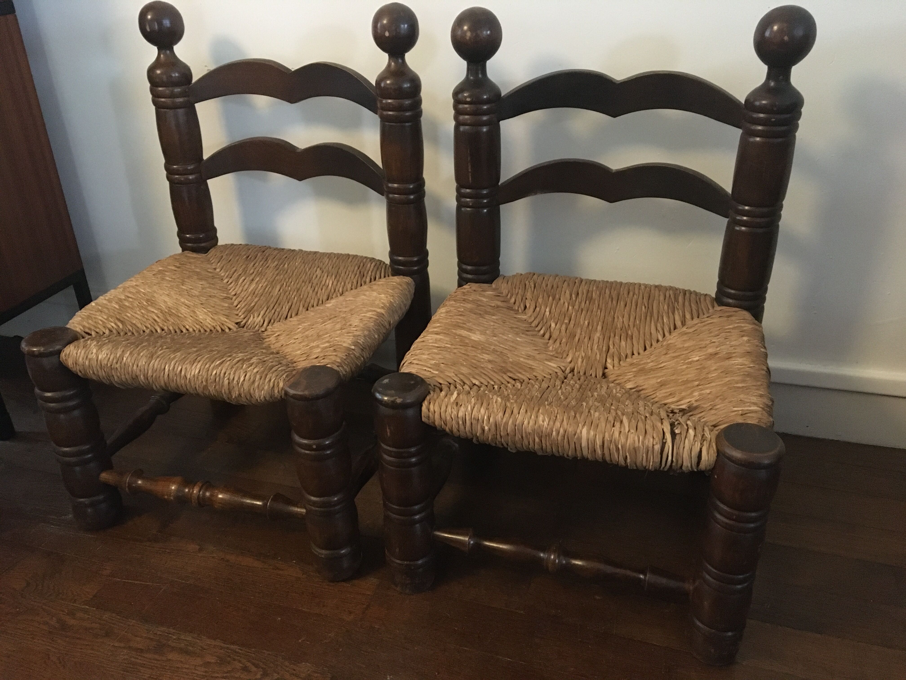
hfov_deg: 61.7
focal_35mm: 29
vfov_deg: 48.2
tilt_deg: -28.4
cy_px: 340
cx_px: 453
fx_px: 759
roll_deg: +2.2
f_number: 2.2
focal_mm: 4.15
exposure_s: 1/17
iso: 320
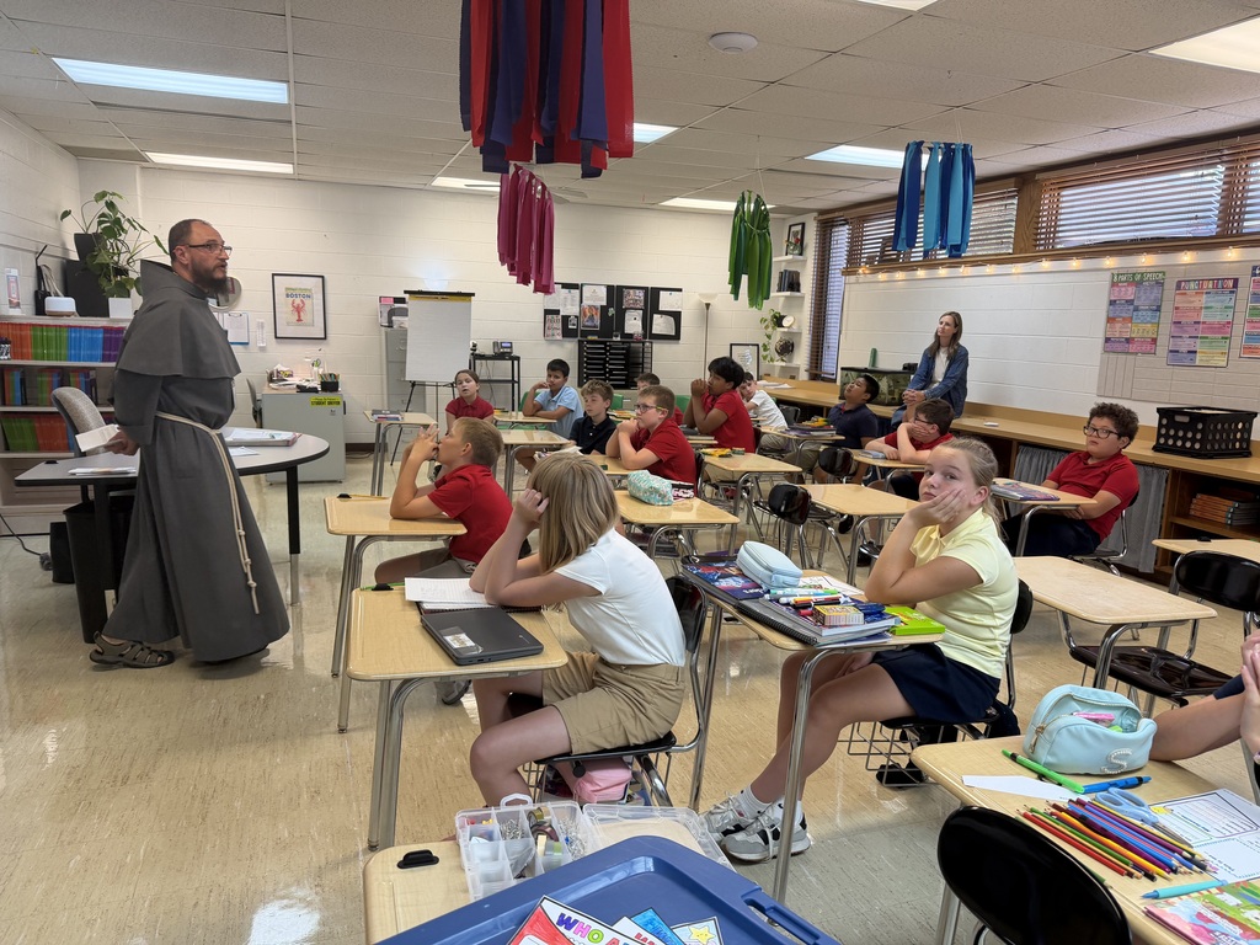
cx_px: 630
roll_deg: -3.3
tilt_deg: -8.0
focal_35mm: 24
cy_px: 472
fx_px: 874
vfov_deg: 56.8
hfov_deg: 71.6
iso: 100
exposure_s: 1/120
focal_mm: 6.76
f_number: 1.78
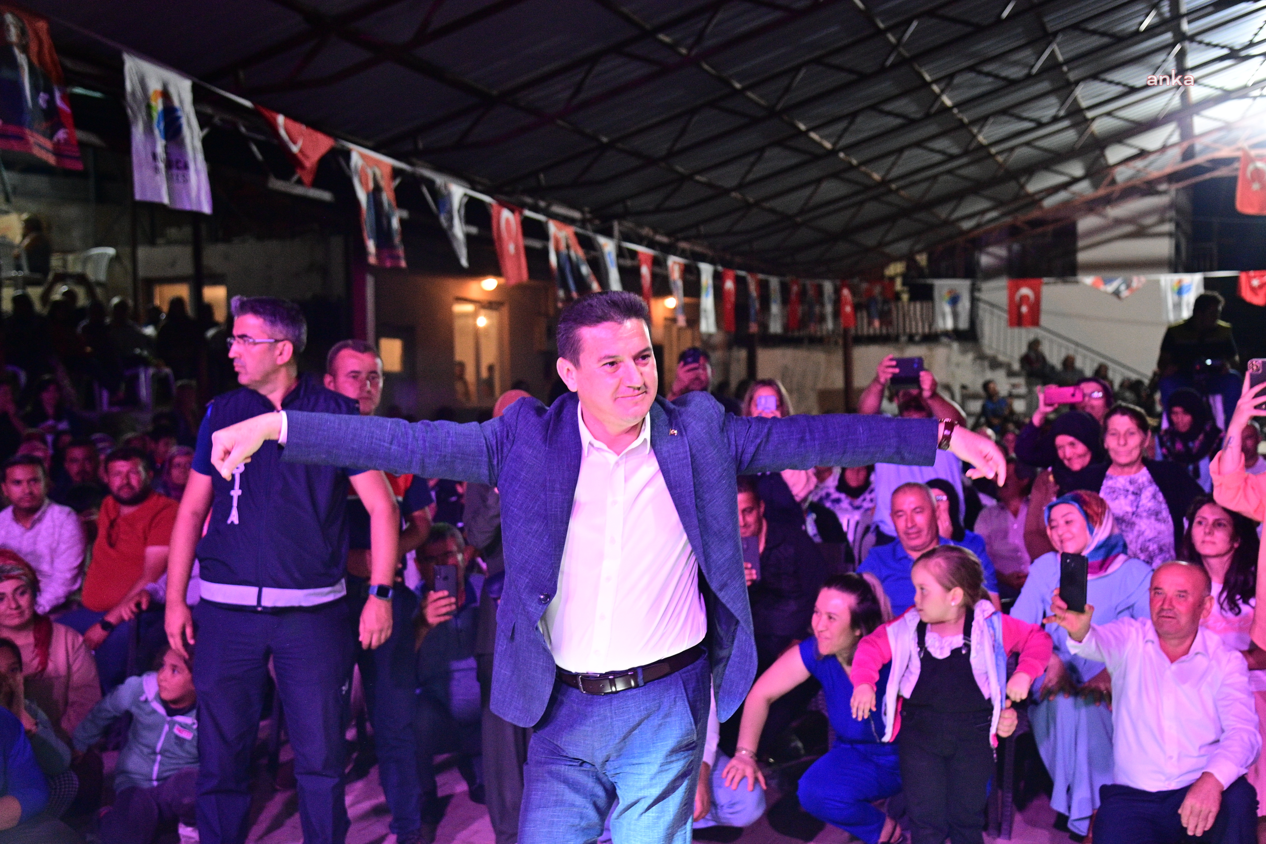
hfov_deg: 42.7
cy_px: 422
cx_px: 633
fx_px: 1618
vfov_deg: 29.2
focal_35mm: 46
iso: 4000
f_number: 4
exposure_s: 1/250
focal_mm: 46
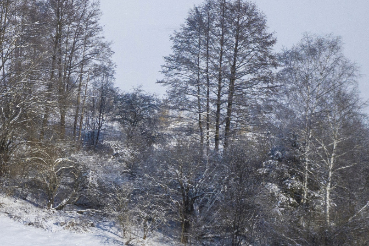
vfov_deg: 13.6
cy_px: 48
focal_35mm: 100
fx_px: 1024
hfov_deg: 17.4
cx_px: -254
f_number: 5.6
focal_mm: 10.26
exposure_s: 1/400
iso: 100
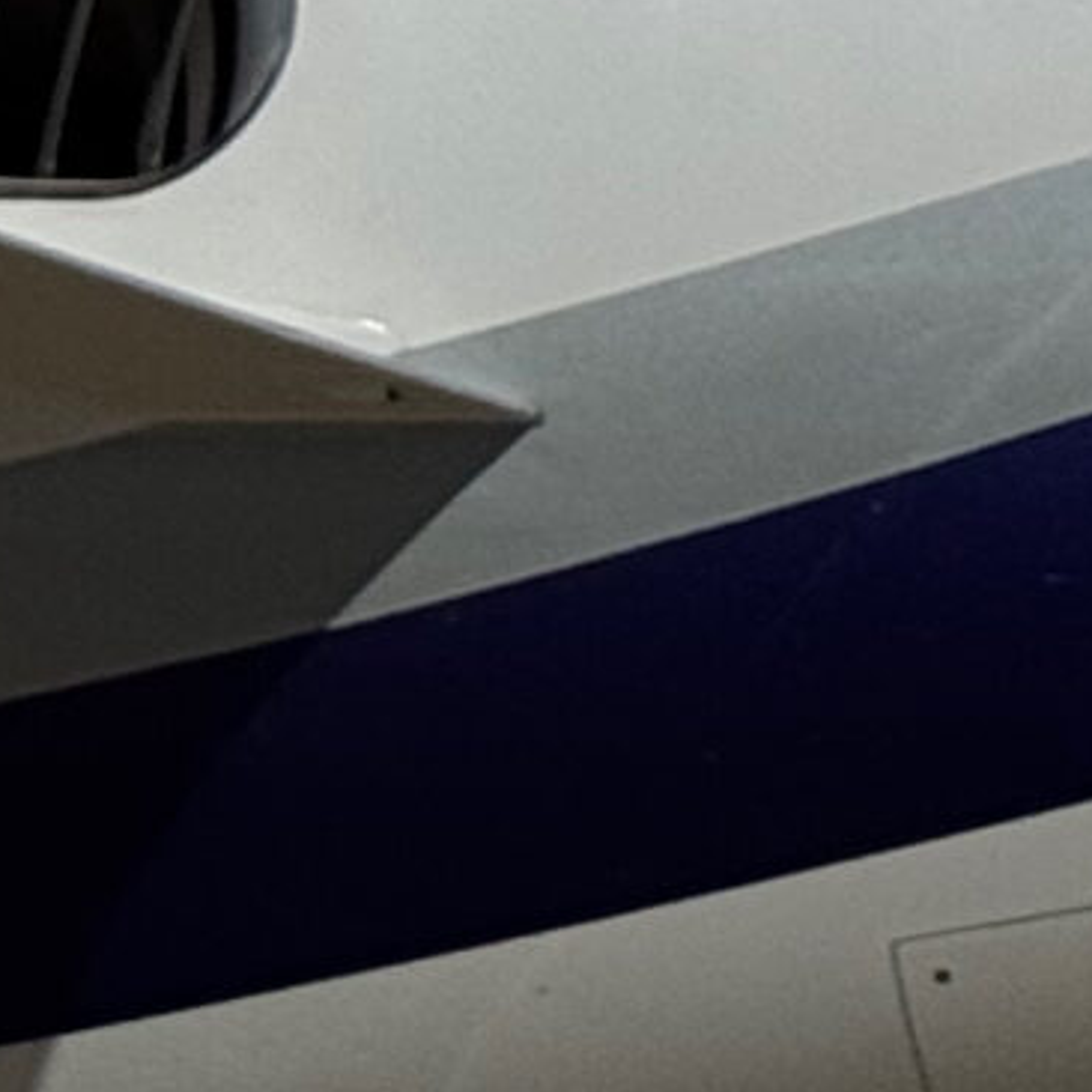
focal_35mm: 297
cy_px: -1671
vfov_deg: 5.7
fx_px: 10600
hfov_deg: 5.5
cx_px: 3518
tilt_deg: +20.2
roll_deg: -1.3
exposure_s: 1/20000
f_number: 1.78
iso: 50
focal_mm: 6.76
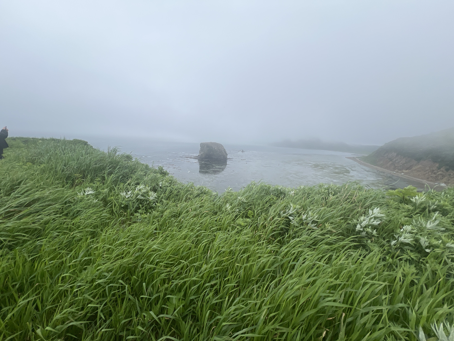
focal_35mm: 13
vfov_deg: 89.9
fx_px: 170
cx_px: 227
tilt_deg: -9.8
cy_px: 170
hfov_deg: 106.2
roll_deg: -2.9
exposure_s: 1/1410
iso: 32
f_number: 1.8
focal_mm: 1.57
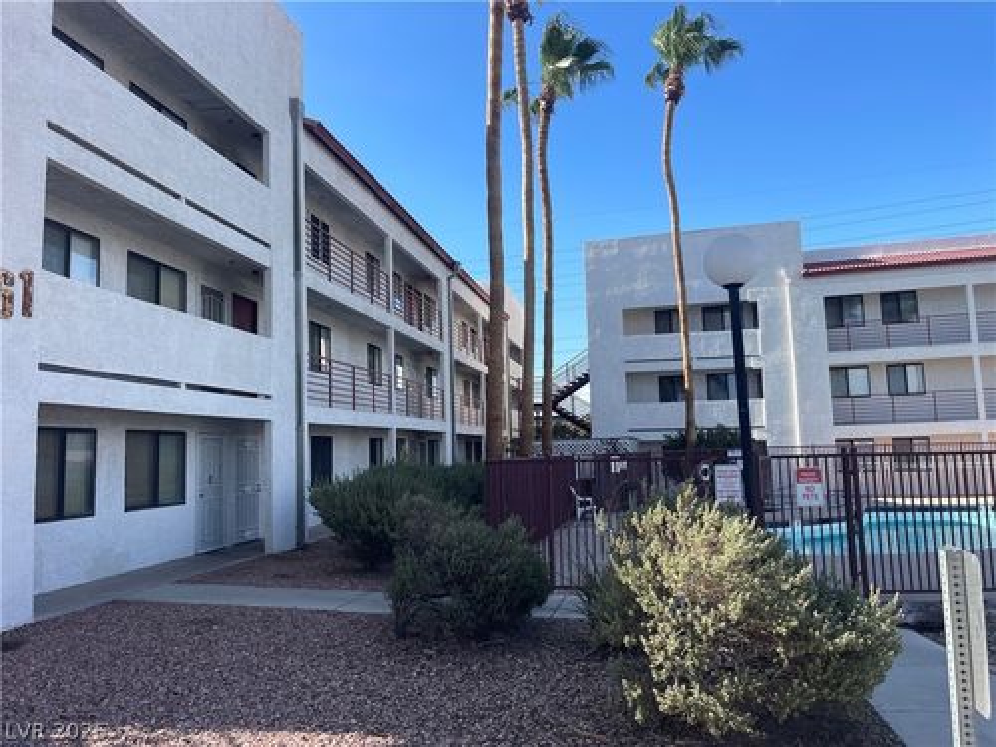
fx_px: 719
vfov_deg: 54.9
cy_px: 374
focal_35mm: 25
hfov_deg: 69.4
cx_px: 498
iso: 32
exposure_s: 1/1795
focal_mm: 5.1
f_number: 1.6
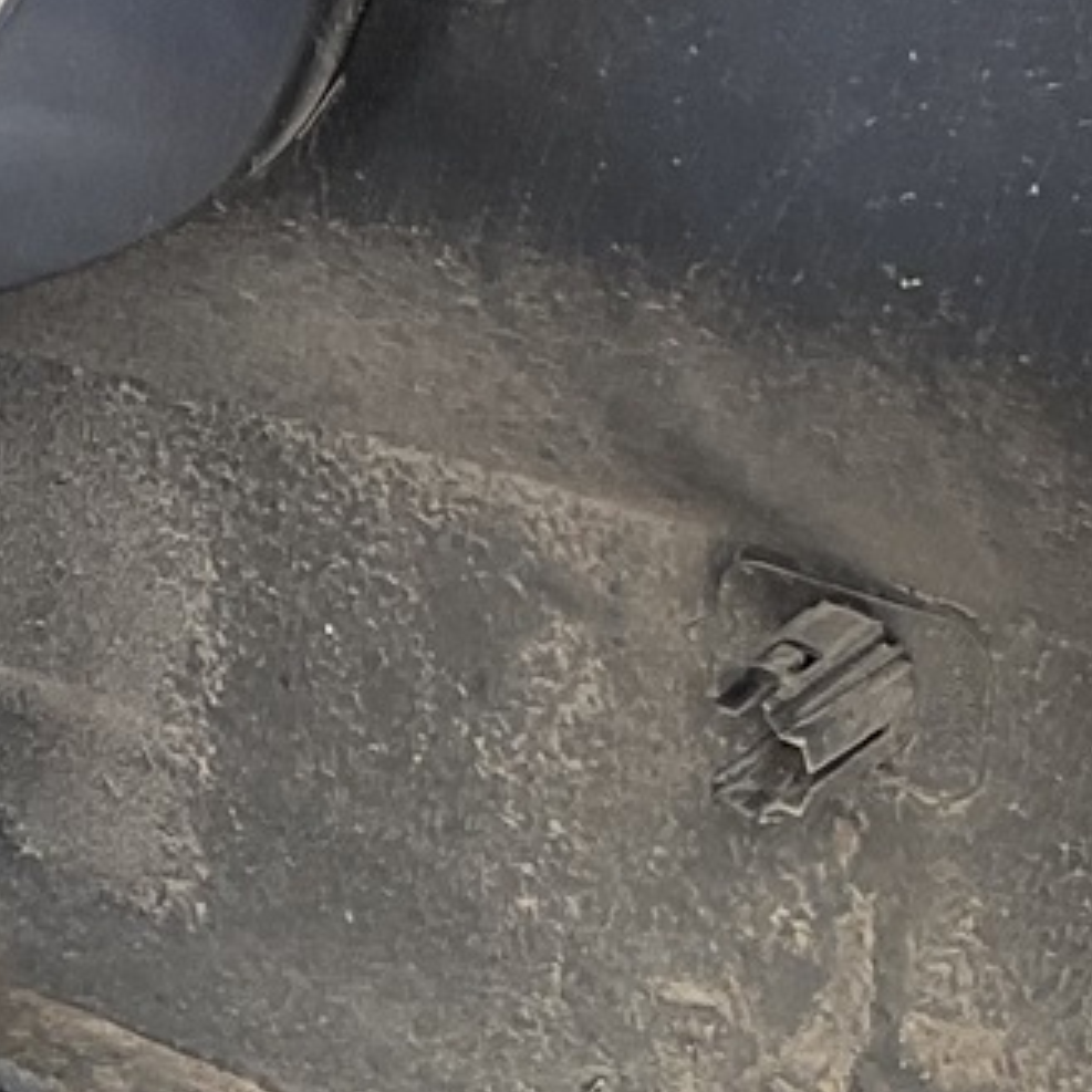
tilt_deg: -41.9
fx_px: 5603
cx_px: -332
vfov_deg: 11.1
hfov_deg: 10.9
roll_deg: +7.4
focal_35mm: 157
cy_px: 946
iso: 25
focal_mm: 3
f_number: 1.8
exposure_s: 1/100
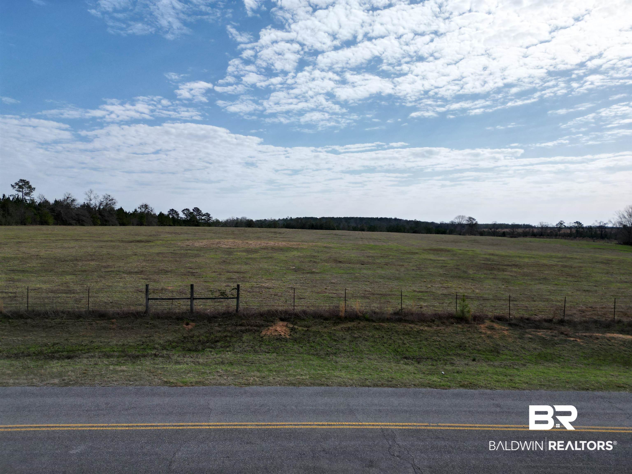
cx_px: 316
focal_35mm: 24
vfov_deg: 56.8
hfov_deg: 71.6
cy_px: 237
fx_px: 438
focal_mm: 6.72
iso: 110
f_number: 1.7
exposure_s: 1/5000
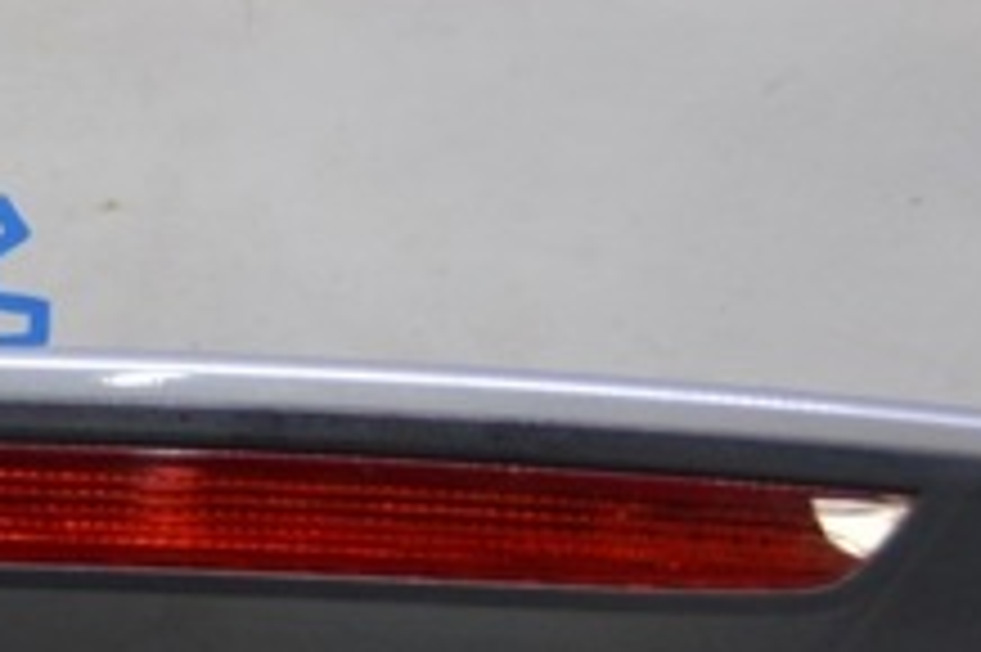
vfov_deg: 13.5
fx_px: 2763
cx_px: -180
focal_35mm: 101
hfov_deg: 19.1
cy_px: 290
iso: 720
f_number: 3.8
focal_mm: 23
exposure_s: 1/60
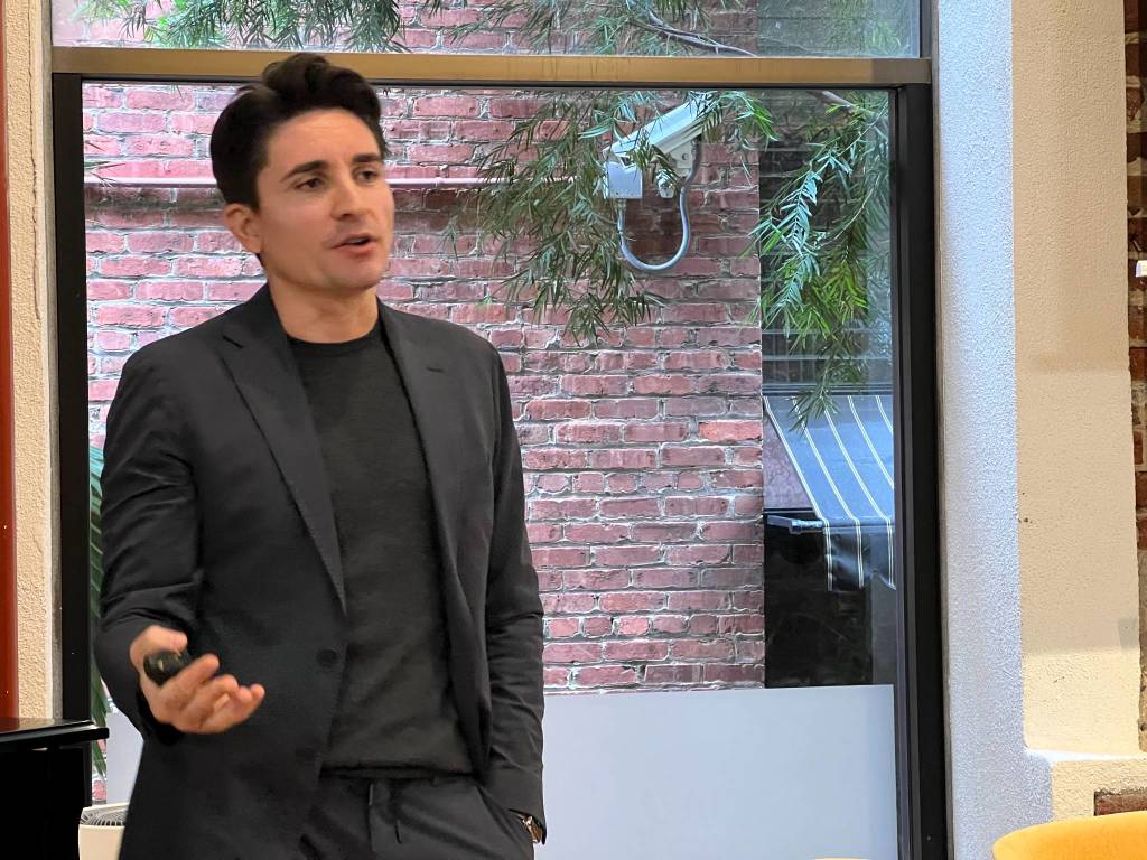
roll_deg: +0.9
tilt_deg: +0.1
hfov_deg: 25.3
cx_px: 574
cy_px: 430
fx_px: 2551
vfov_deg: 19.1
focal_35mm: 77
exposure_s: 1/30
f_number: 2.8
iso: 1000
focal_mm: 9
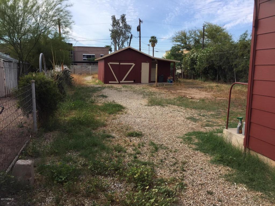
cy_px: 103
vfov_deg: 48.2
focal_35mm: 29
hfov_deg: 61.7
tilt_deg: -6.4
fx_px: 230
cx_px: 138
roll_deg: -0.7
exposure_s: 1/1236
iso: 32
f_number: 2.2
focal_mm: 4.15
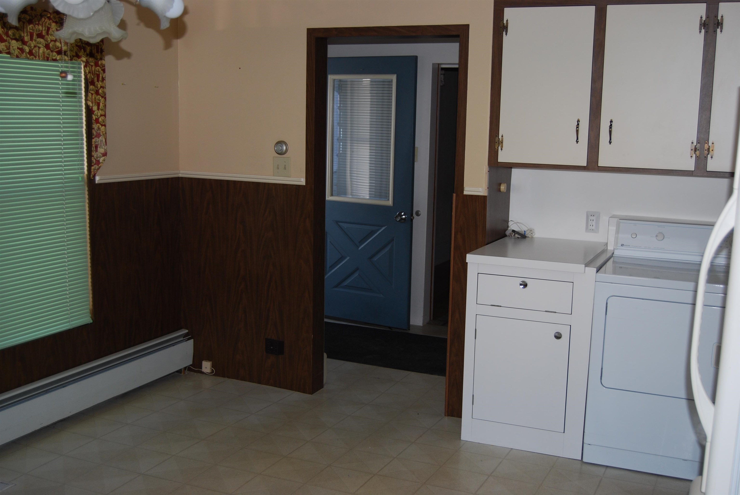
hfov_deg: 49.5
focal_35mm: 39
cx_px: 370
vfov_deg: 34.3
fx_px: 803
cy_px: 248
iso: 200
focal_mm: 26
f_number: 4.2
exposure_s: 1/60
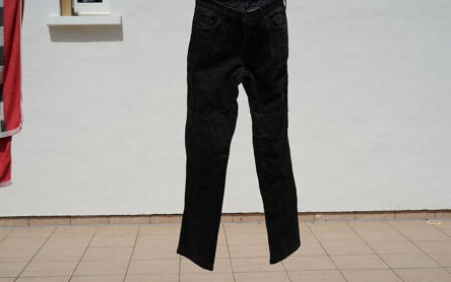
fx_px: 676
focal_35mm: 55
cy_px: 124
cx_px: 226
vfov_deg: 23.6
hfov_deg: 36.9
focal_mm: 50
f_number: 8
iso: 100
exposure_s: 1/640
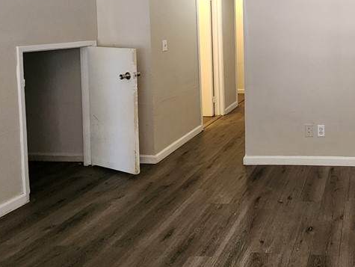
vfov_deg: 45.9
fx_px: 287
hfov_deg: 51.7
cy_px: 36
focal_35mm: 28
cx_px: 349
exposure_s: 1/60
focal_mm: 2.2
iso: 400
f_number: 2.2
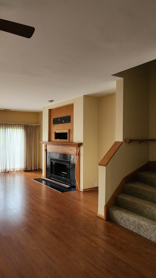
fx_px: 140
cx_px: 0
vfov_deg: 89.6
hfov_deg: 48.2
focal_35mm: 19
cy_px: 139
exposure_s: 1/60
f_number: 2.2
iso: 160
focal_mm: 2.2
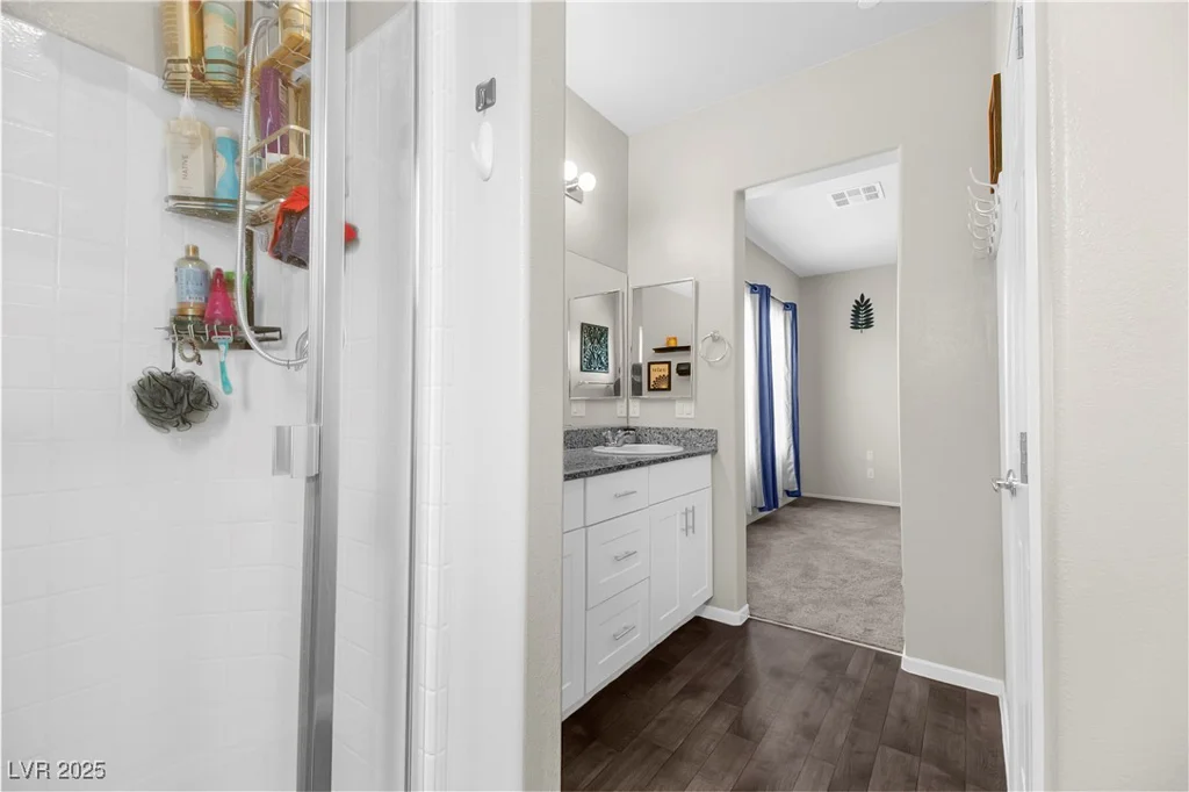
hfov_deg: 100.4
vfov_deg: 77.3
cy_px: 396
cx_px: 594
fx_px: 495
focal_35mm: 15
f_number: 7.1
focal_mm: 10
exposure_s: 1/50
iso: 1600
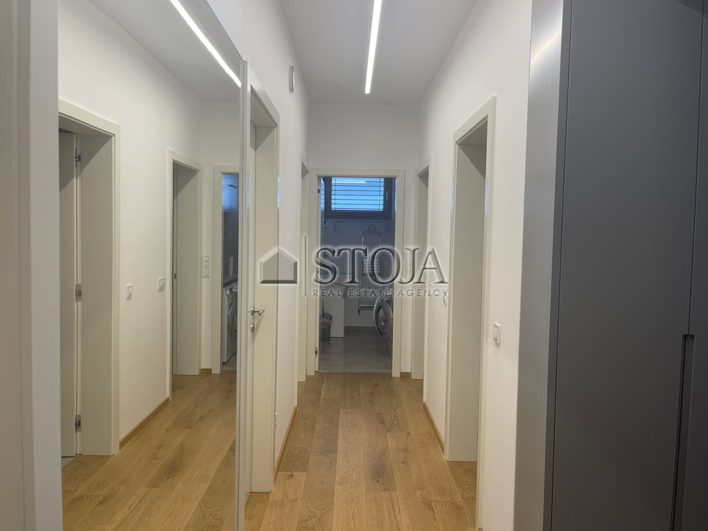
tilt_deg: -3.2
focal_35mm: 26
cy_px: 266
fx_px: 532
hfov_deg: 67.3
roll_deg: -1.5
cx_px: 354
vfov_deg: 53.1
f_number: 1.6
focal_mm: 5.1
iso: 50
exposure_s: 1/121
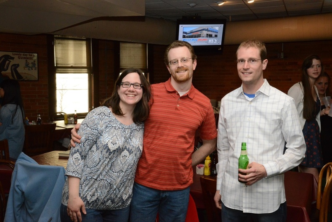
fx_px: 406
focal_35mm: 44
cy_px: 111
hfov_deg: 44.5
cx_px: 166
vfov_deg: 30.5
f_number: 16
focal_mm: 44
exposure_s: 1/60
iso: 6400
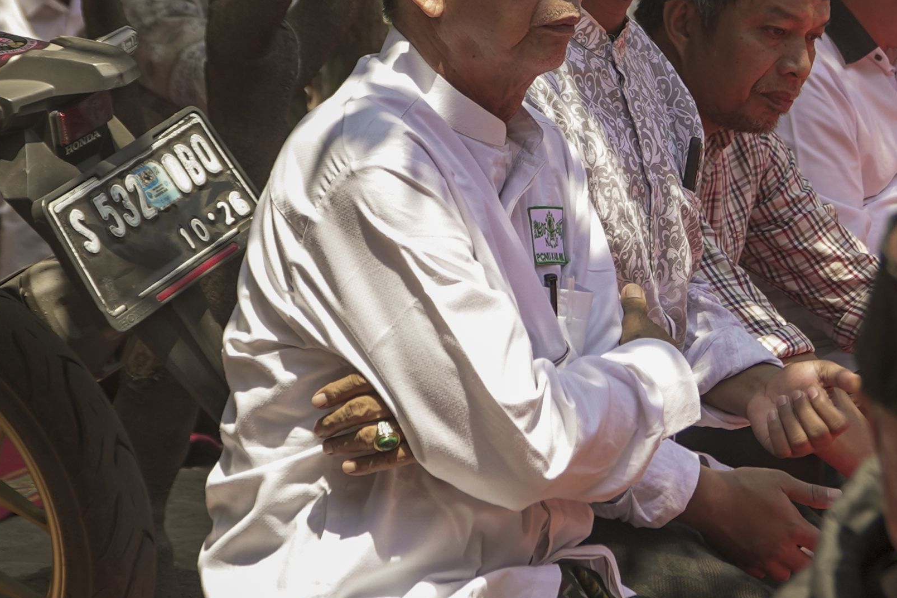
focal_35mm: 164
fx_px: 4086
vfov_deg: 8.3
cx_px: 590
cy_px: 61
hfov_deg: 12.5
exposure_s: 1/500
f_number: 4
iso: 100
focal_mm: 45
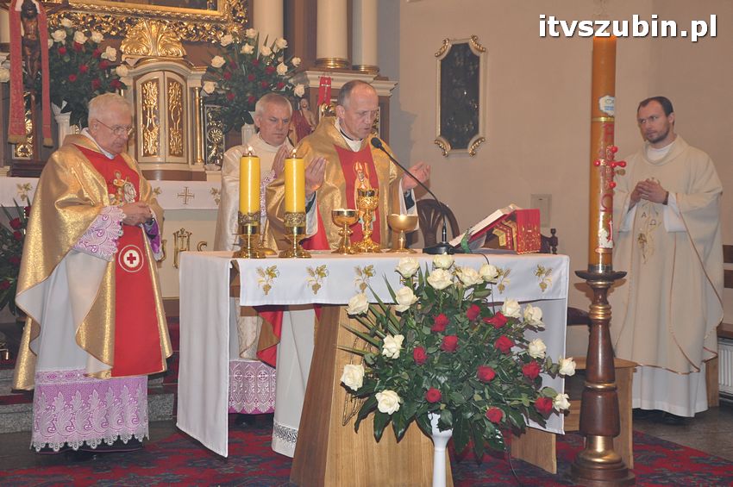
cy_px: 244
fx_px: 1159
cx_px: 366
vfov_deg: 23.7
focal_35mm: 57
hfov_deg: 35.1
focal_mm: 38
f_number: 5.6
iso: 800
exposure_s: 1/60
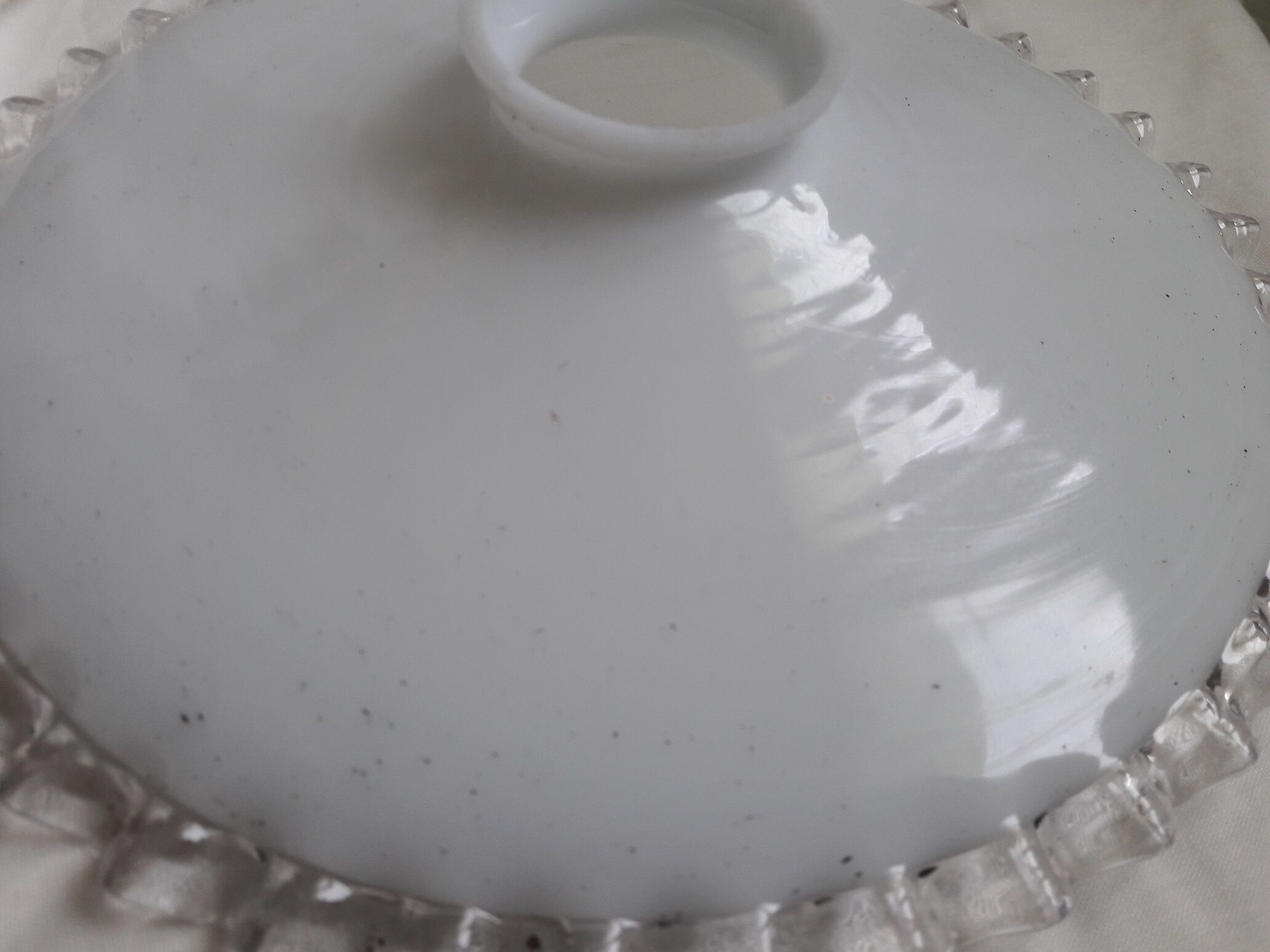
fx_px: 1027
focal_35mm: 28
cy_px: 476
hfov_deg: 63.4
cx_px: 635
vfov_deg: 49.7
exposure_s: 1/33
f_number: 1.9
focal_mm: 3.7
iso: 40
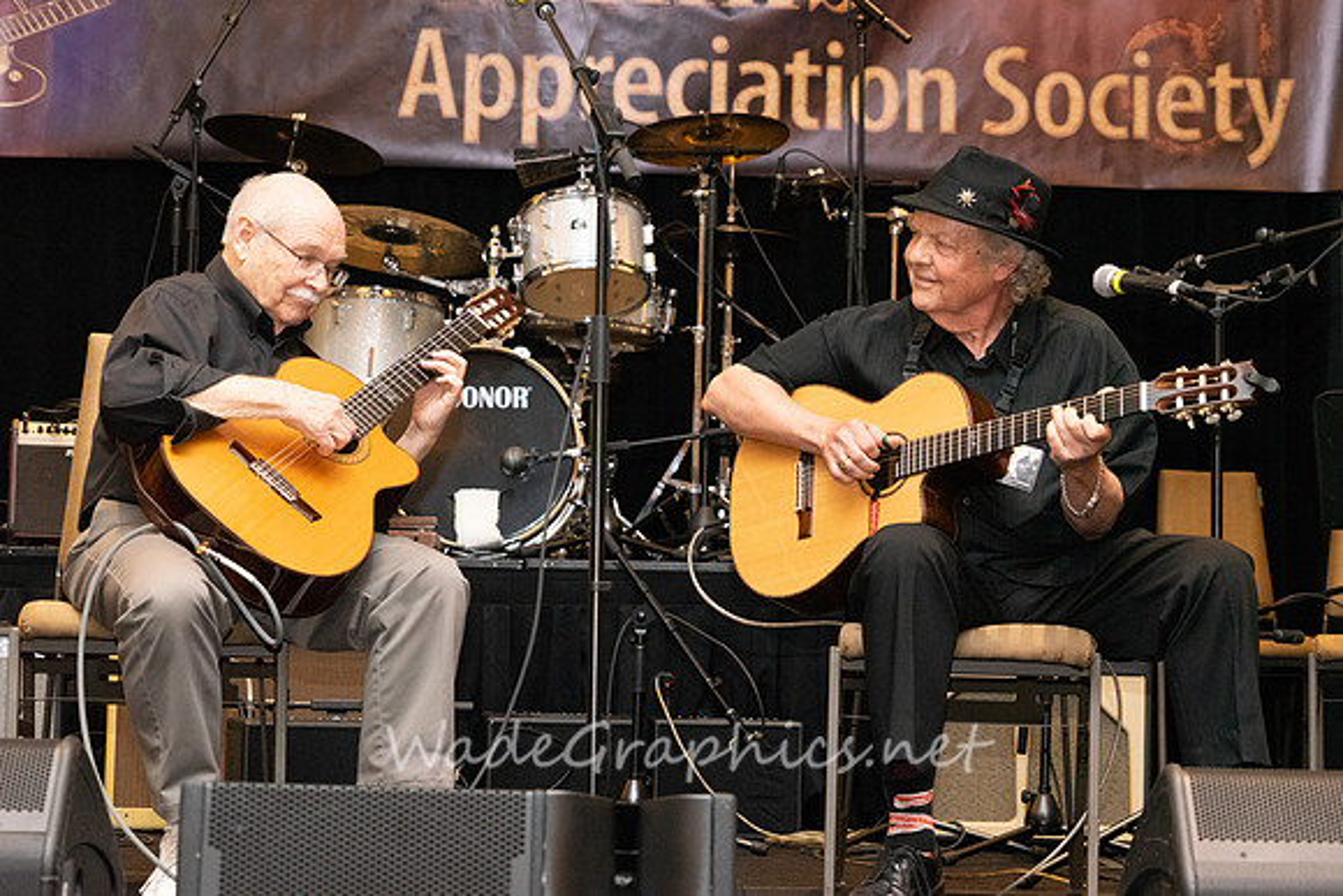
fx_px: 3172
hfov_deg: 23.9
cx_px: 672
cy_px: 448
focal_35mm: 85
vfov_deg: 16.1
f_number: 6.3
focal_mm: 85
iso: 6400
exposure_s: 1/200
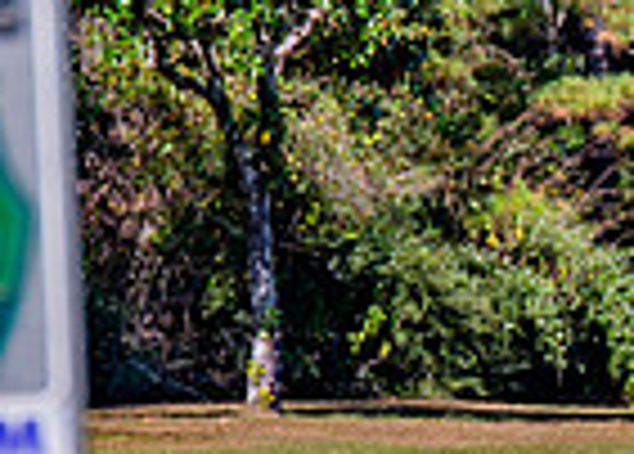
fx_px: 14220
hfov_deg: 2.5
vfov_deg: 1.8
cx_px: 952
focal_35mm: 789
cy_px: 312
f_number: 4
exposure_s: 1/640
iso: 100
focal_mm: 175
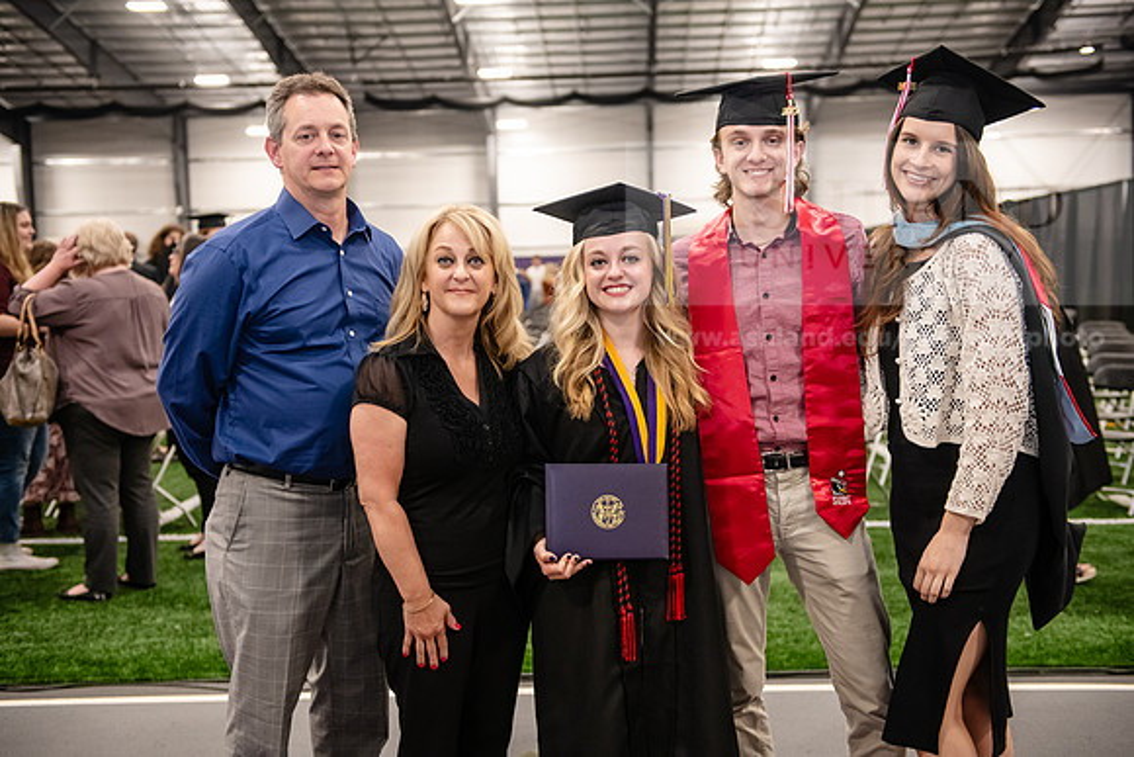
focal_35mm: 45
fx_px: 1418
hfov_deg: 43.6
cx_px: 567
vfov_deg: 29.9
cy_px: 378
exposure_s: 1/125
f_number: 3.2
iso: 2500
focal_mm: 45
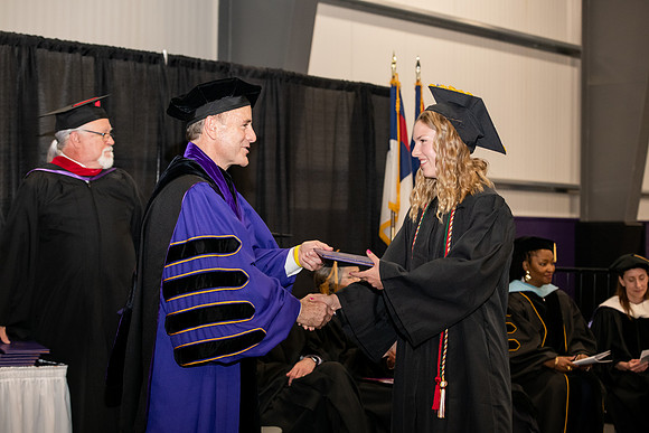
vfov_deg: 19.5
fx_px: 1262
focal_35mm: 70
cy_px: 216
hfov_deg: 28.8
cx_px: 324
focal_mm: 70
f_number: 5
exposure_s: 1/200
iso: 2000
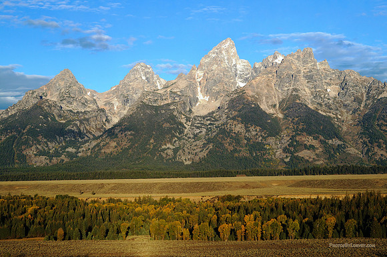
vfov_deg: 18.1
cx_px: 194
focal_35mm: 75
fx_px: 805
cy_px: 128
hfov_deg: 27.0
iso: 100
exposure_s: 1/30
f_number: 14
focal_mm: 50
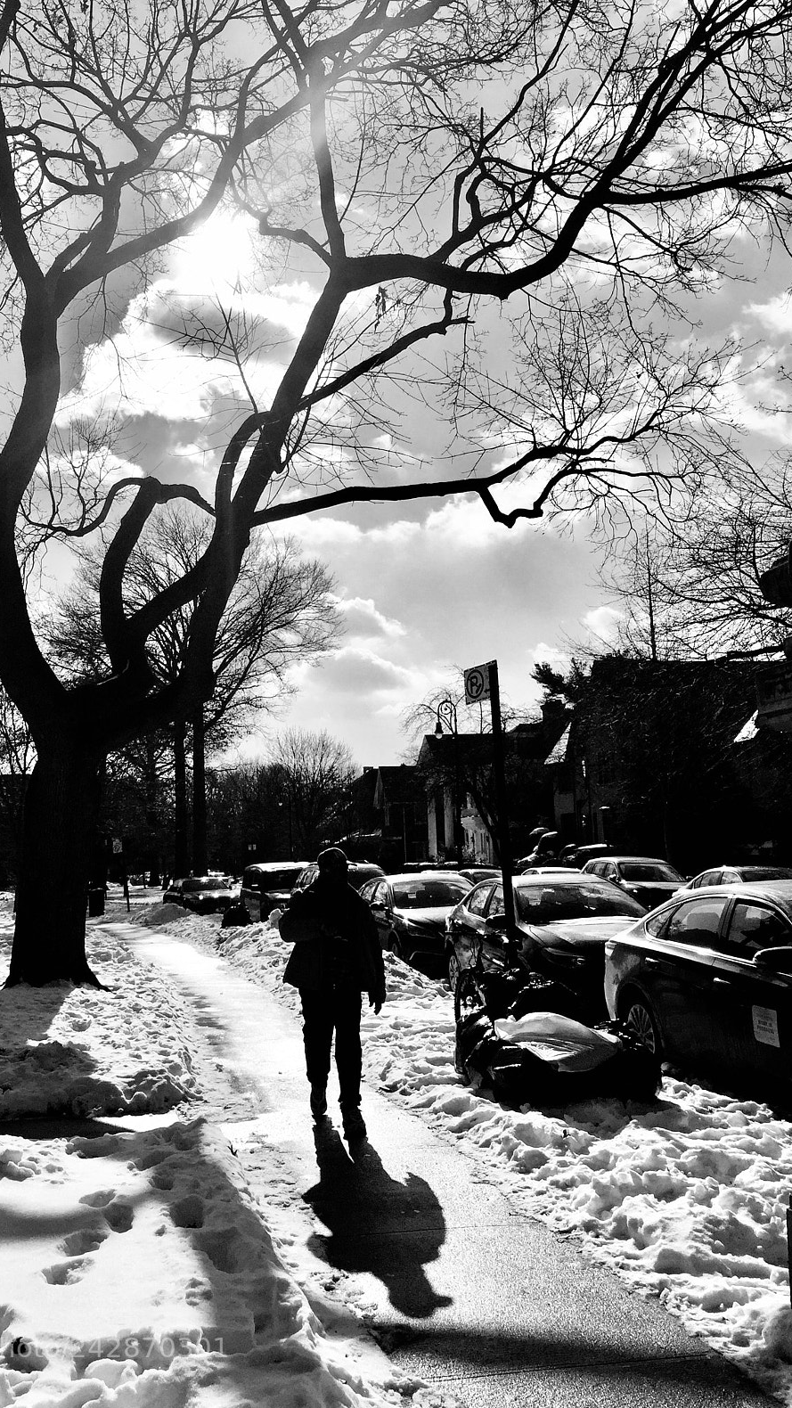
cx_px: 297
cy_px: 705
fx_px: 1194
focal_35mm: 32
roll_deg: +0.5
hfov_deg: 36.5
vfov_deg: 61.0
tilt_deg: +7.2
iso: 32
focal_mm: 4.15
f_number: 2.2
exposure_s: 1/9901
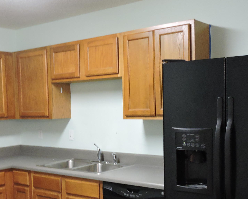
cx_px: 94
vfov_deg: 30.6
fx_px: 360
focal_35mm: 49
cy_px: 133
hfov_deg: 37.8
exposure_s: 1/15
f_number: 3.3
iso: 400
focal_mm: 4.3
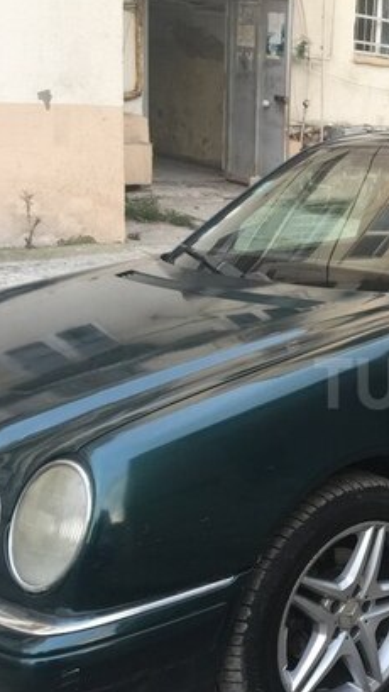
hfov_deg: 21.5
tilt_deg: -15.3
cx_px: 487
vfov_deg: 40.5
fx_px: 935
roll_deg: -7.1
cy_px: 383
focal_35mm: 51
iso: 32
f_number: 2.2
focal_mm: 4.15
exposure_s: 1/33
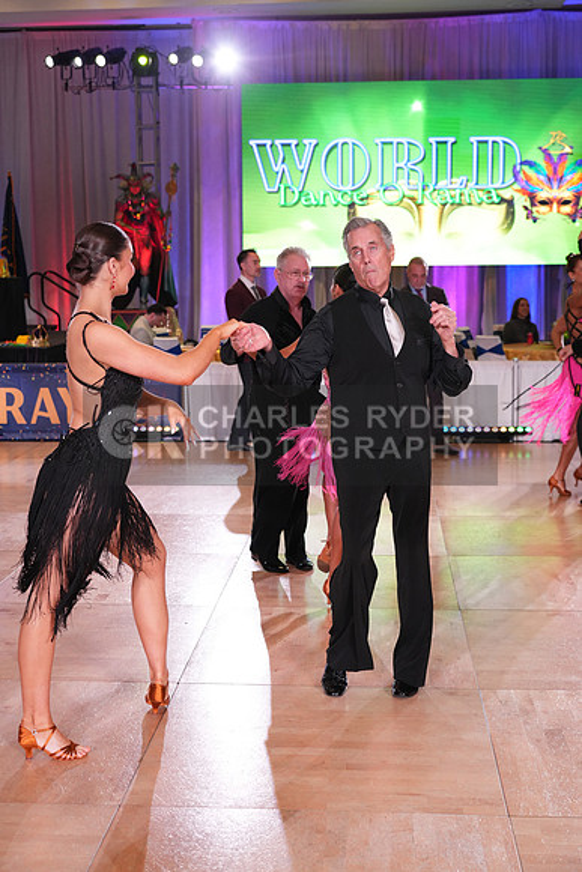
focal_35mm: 51
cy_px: 436
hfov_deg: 26.5
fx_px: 1236
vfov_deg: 38.9
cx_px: 291
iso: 2000
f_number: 4
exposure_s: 1/400
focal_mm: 51
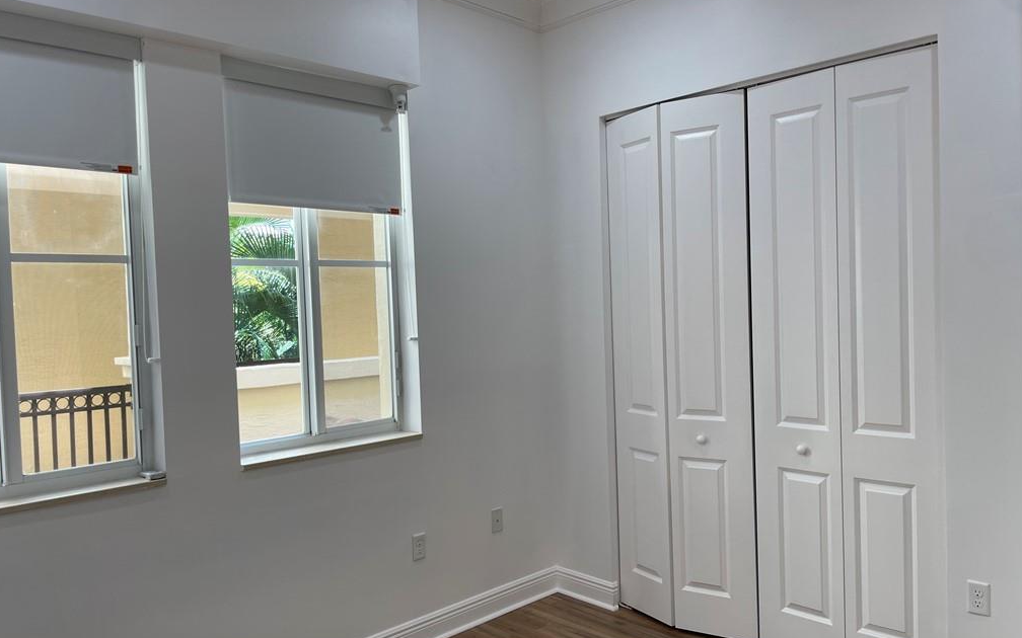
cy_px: 325
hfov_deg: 66.5
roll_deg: +1.5
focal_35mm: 28
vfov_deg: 44.5
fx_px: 780
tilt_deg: -2.4
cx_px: 508
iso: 32
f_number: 1.6
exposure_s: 1/154
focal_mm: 4.2
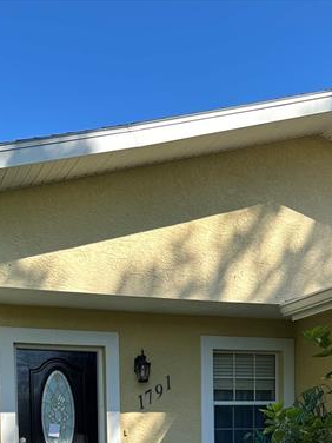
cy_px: 450
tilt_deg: -1.3
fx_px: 627
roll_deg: +1.2
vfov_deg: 35.0
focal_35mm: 49
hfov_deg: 29.7
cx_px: 153
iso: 80
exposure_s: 1/1272
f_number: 1.78
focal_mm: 6.86
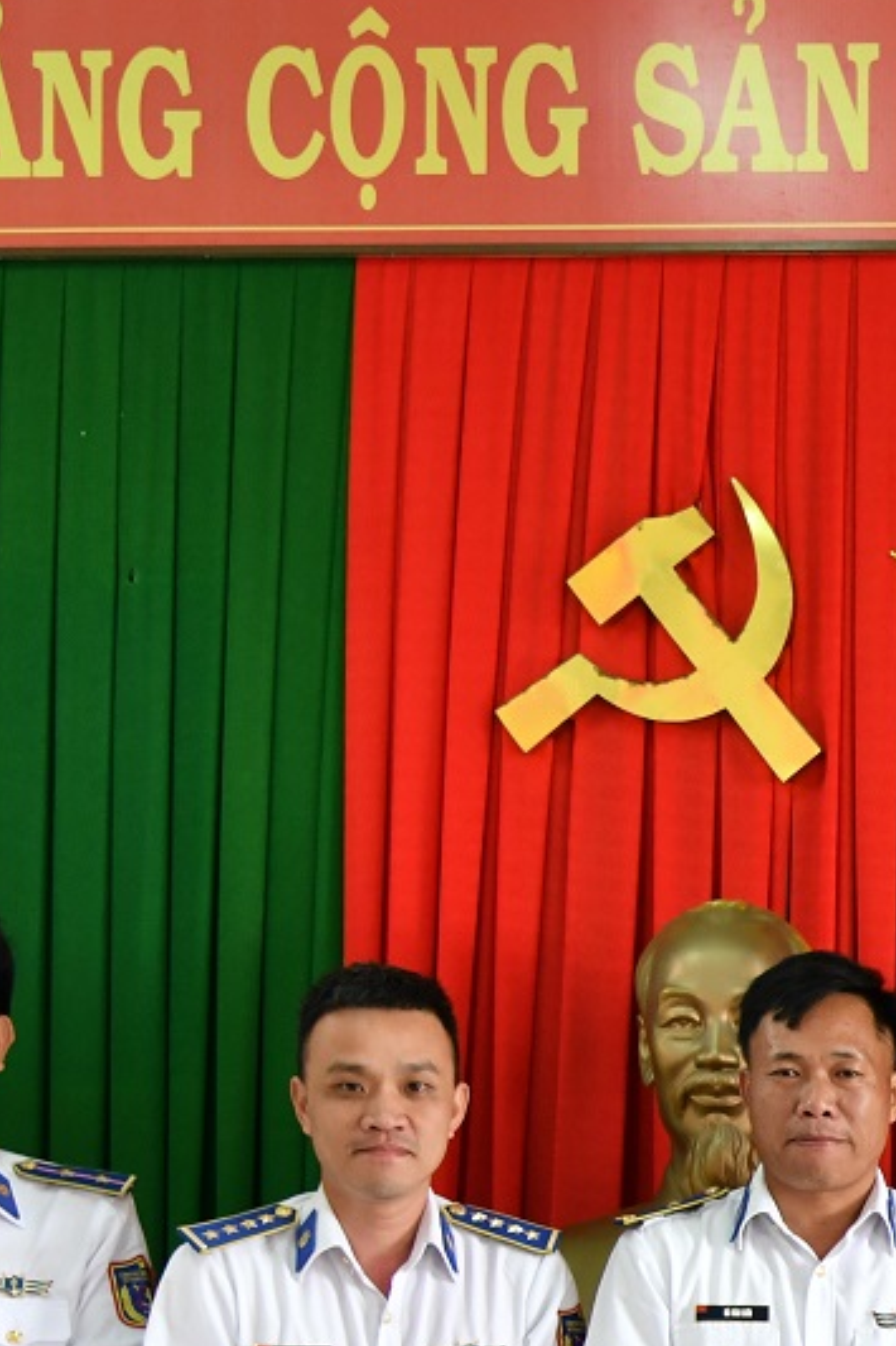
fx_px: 3997
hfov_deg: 11.8
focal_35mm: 107
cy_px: 1359
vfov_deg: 18.6
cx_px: 1648
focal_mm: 30
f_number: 4.5
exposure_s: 1/50
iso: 800
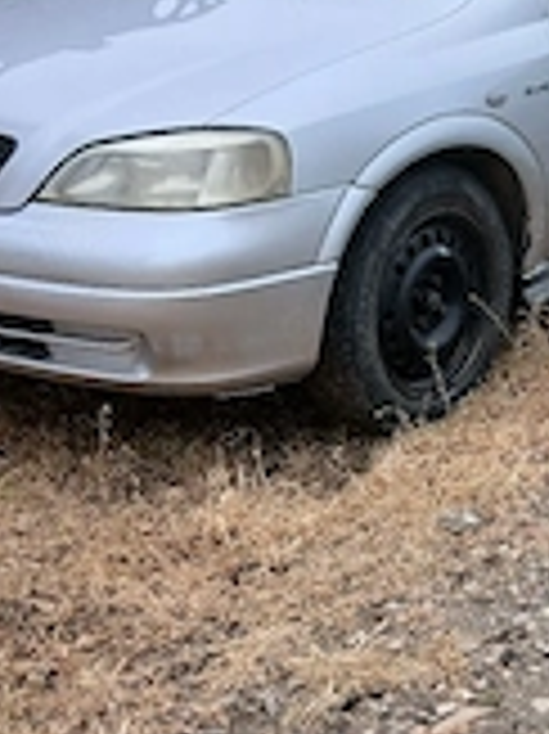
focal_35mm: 64
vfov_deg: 30.2
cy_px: 293
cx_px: 508
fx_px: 1355
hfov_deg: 22.3
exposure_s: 1/238
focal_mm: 3.98
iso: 20
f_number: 1.8
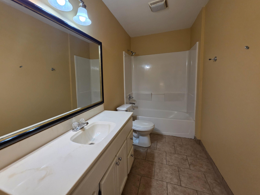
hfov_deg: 101.9
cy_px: 93
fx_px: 105
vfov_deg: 85.6
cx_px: 120
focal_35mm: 14
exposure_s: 1/120
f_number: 1.9
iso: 200
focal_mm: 2.2
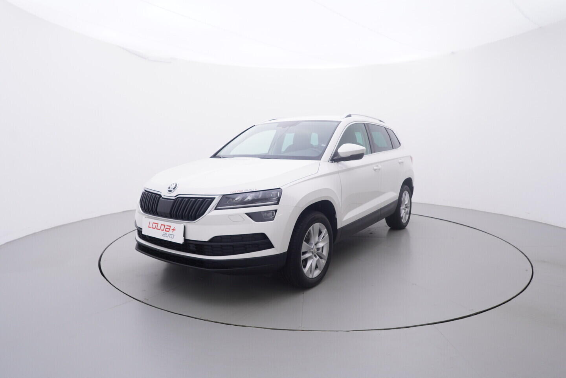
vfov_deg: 56.2
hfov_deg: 77.3
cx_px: 283
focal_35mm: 22
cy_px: 189
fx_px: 354
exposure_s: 1/80
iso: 200
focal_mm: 15
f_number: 5
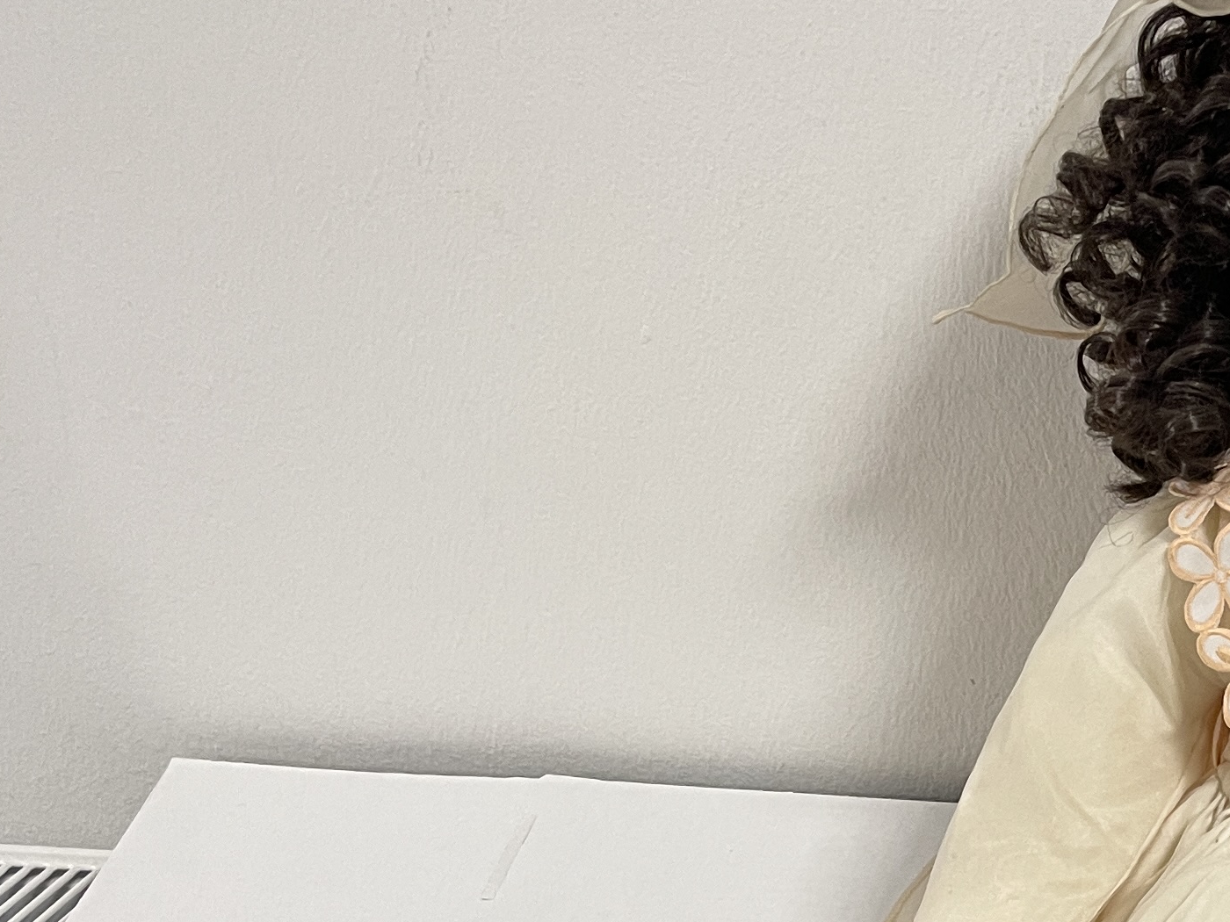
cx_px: 1298
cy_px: 1040
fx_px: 2558
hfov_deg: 25.4
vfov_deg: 19.5
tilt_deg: -33.5
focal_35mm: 72
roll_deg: +3.1
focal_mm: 5.1
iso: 100
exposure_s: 1/50
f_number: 1.6
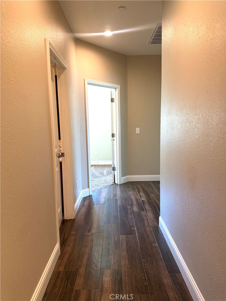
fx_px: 209
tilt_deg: -7.2
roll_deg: +2.0
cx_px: 113
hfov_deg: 56.8
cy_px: 150
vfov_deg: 71.6
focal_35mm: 24
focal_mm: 6.76
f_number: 1.78
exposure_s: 1/60
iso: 250
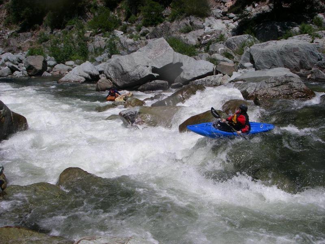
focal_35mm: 38
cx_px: 162
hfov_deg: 49.0
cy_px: 122
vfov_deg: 37.7
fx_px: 357
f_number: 6.6
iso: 64
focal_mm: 6.3
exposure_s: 1/400
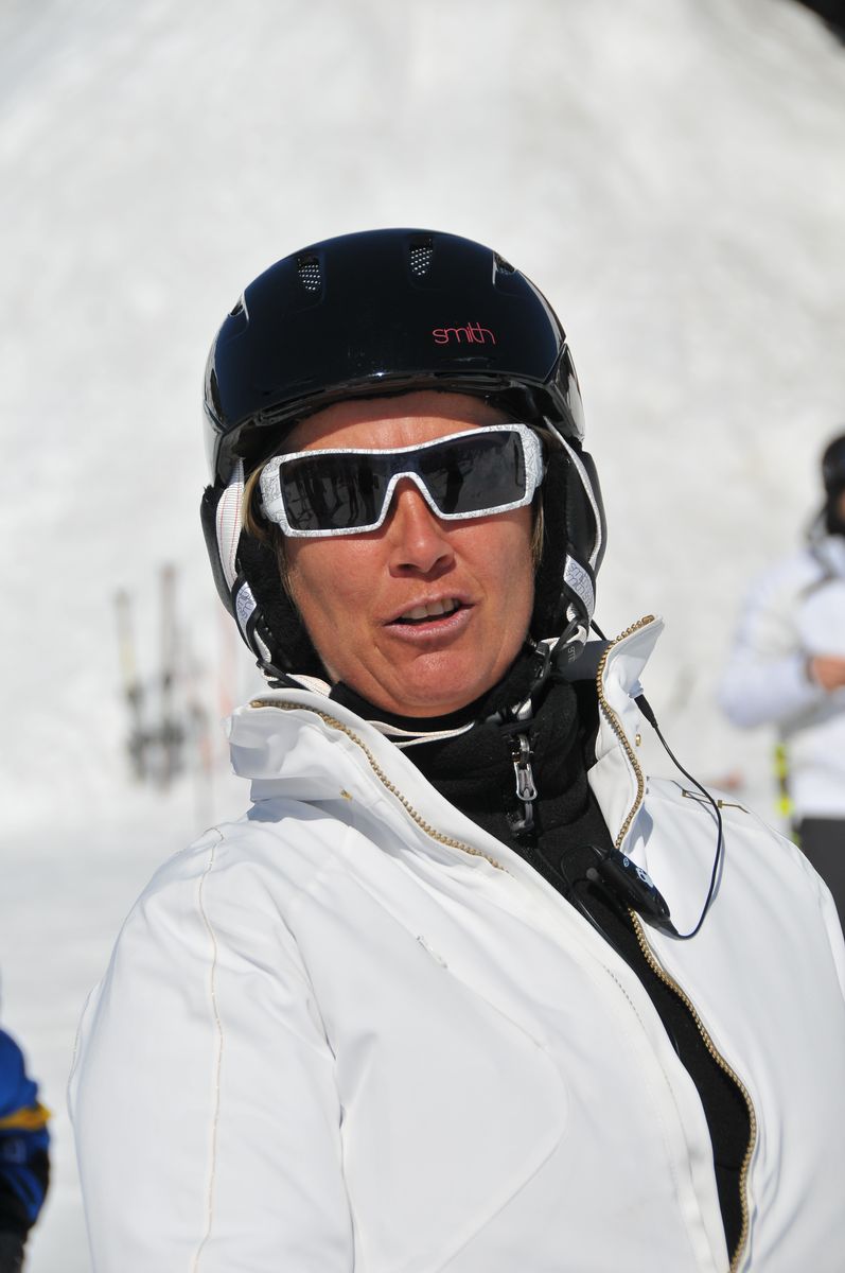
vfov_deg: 15.2
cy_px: 636
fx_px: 4765
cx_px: 422
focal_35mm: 135
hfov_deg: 10.1
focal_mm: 90
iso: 200
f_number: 6.3
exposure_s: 1/2000
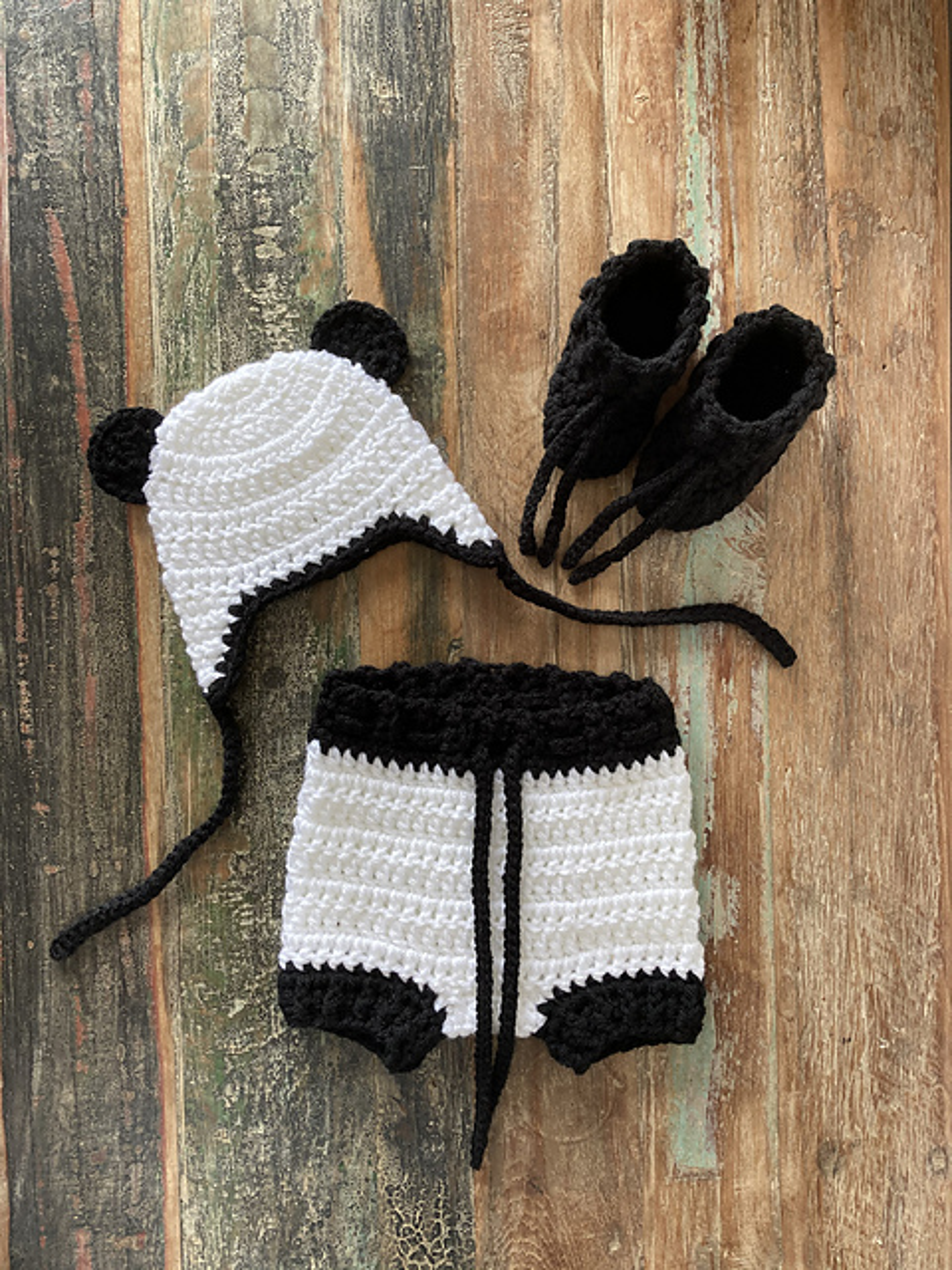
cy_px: 635
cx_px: 476
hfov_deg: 49.7
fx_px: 1027
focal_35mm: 28
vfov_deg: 63.4
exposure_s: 1/50
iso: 64
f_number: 1.8
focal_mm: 3.99
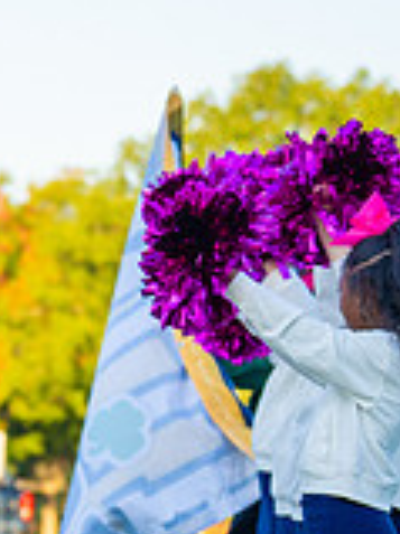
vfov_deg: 6.8
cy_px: 459
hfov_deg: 5.0
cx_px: -438
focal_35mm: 290
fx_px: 4474
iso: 640
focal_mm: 70
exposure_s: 1/2500
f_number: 2.8
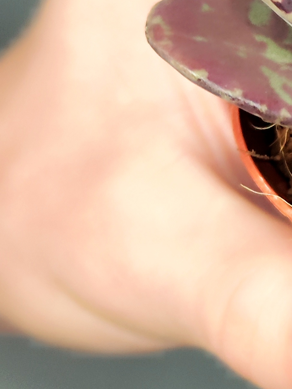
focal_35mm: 78
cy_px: 123
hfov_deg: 16.5
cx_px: 491
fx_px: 877
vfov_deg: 24.9
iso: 1359
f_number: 1.69
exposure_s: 1/52.2
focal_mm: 7.01
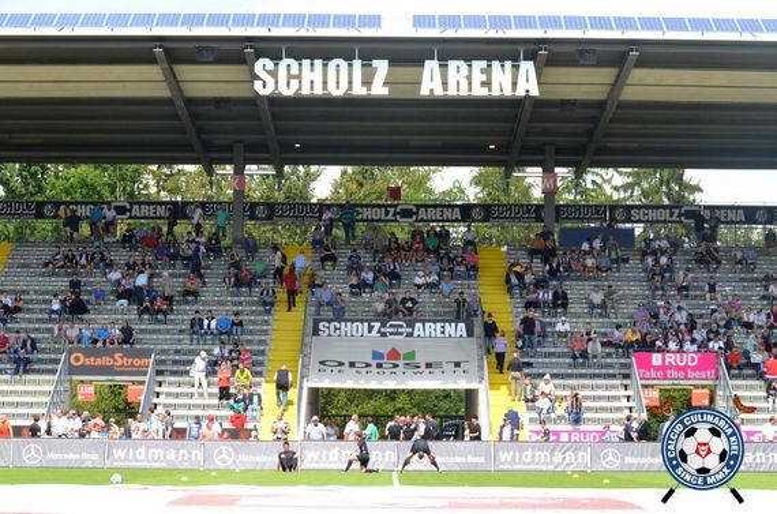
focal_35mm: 105
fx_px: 2261
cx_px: 388
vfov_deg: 13.0
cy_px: 257
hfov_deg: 19.5
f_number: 9
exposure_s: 1/2500
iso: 2000
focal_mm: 70
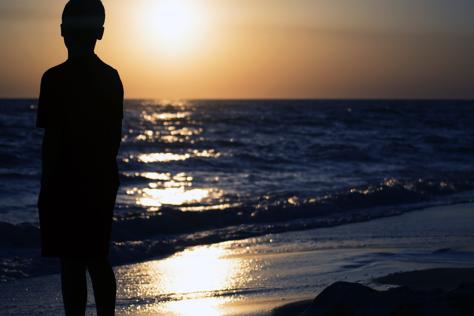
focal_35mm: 112
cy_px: 164
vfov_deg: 12.3
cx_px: 246
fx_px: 1470
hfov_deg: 18.3
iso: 100
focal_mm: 55
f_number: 4
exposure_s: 1/4000
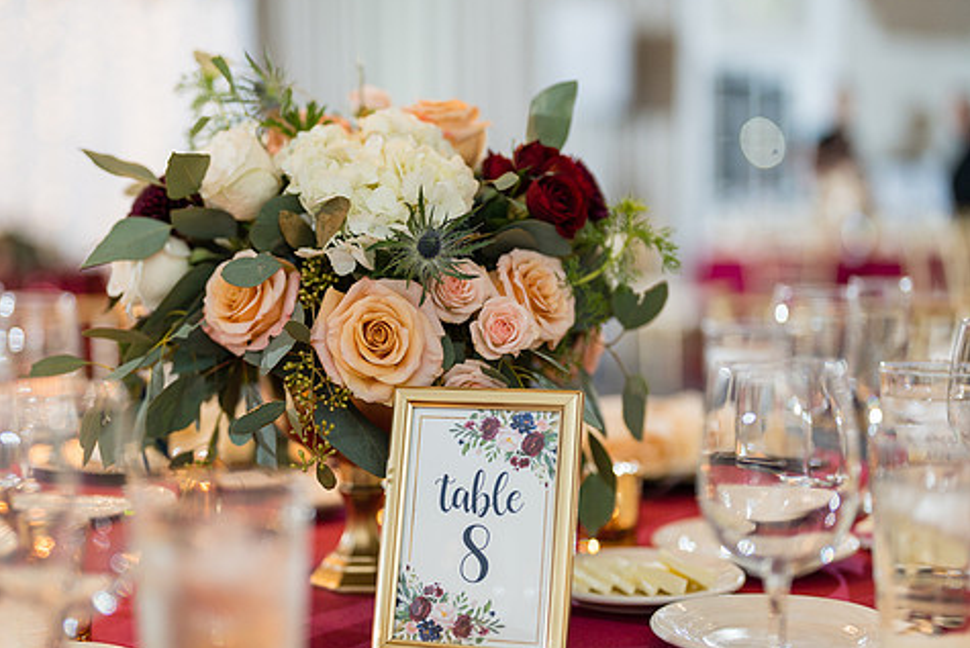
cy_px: 332
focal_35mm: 61
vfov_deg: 22.3
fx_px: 1644
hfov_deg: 32.8
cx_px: 380
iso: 500
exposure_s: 1/250
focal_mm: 50
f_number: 1.4
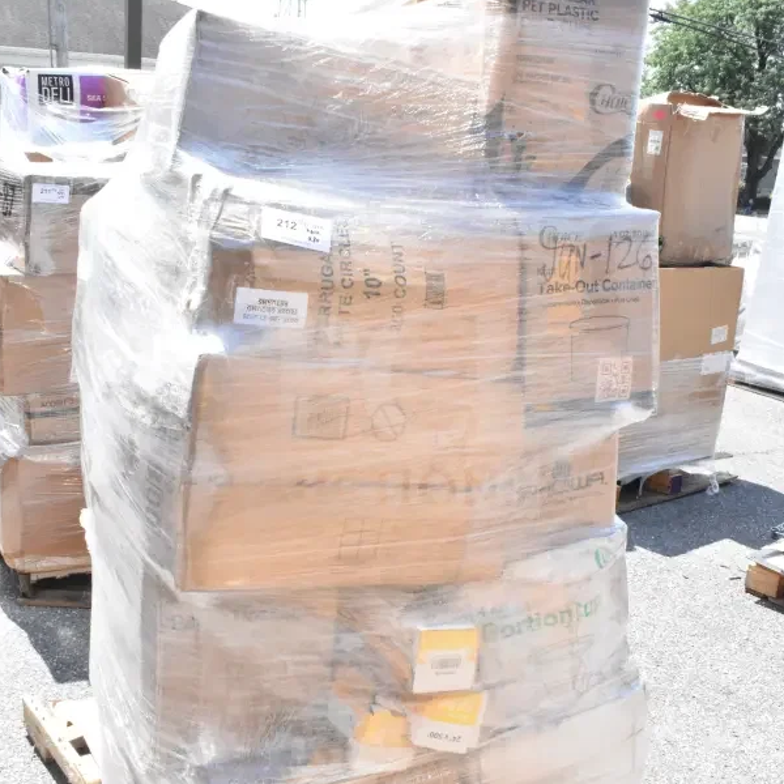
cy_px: 415
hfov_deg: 47.2
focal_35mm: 35
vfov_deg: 47.2
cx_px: 392
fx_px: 897
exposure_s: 1/1250
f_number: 18
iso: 6400
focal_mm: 18
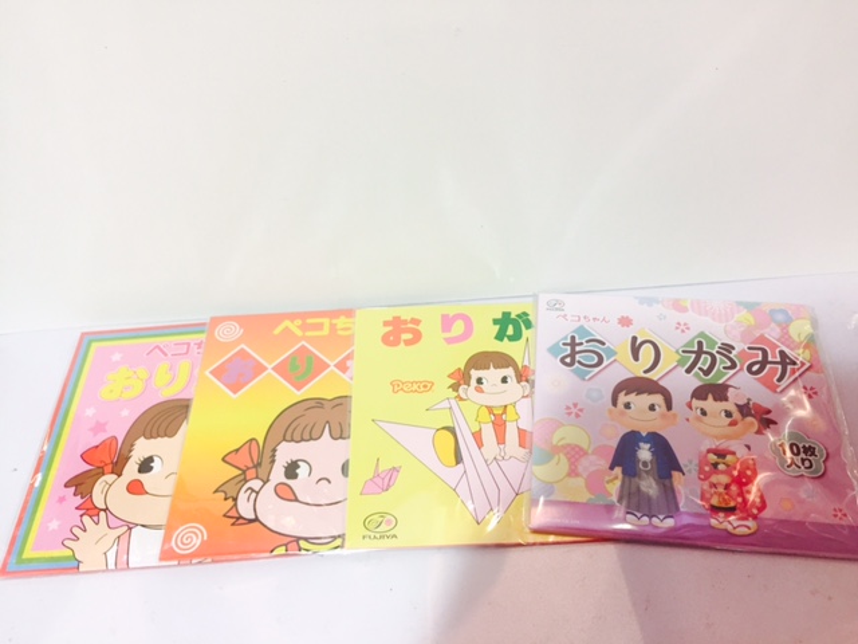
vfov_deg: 48.2
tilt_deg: -47.1
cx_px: 429
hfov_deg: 61.7
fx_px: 719
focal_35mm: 29
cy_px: 322
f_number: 2.2
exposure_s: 1/33
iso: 125
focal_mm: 4.15
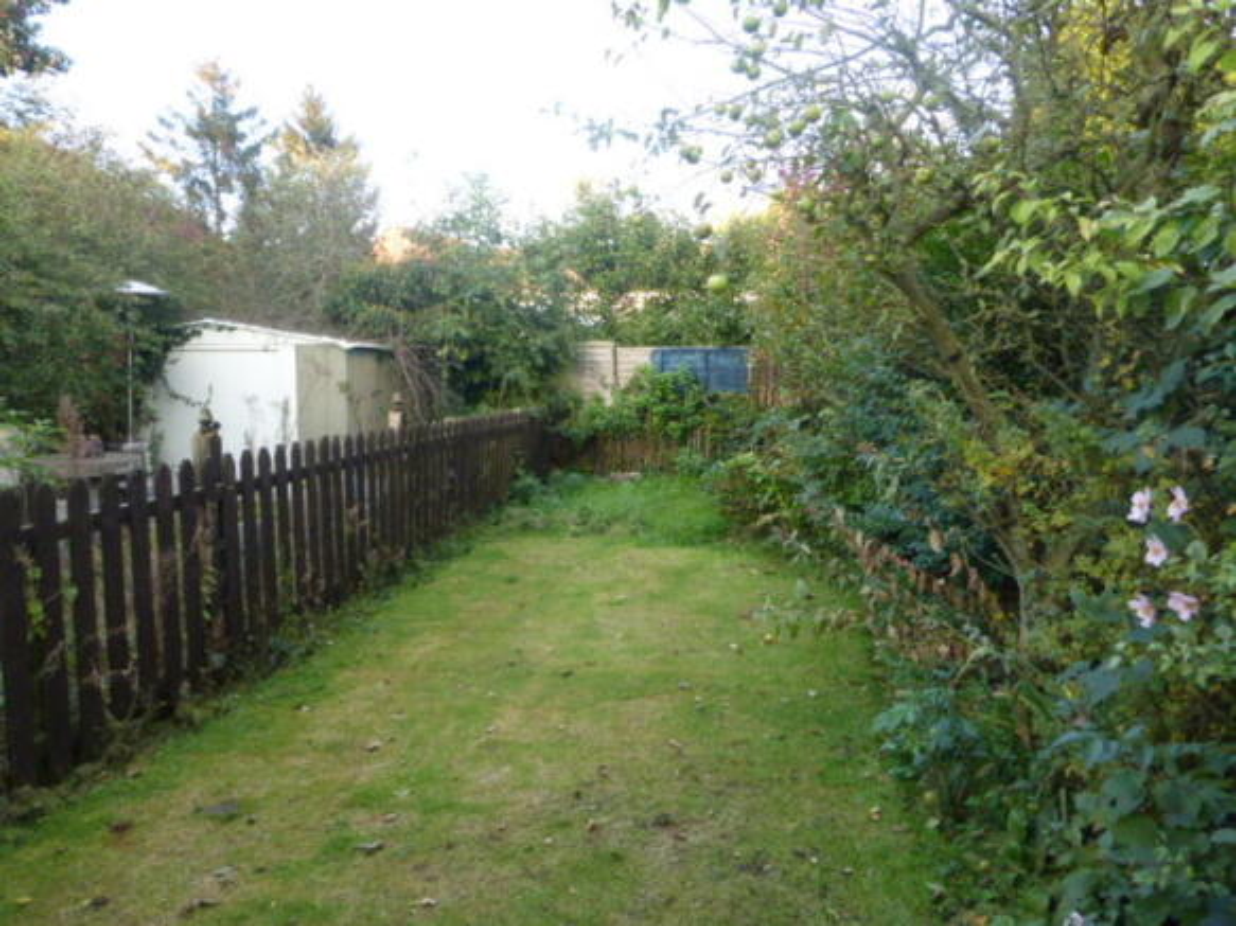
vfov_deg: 54.9
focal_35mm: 25
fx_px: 892
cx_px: 618
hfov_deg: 69.4
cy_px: 463
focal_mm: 4.3
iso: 320
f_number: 3.3
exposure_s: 1/125
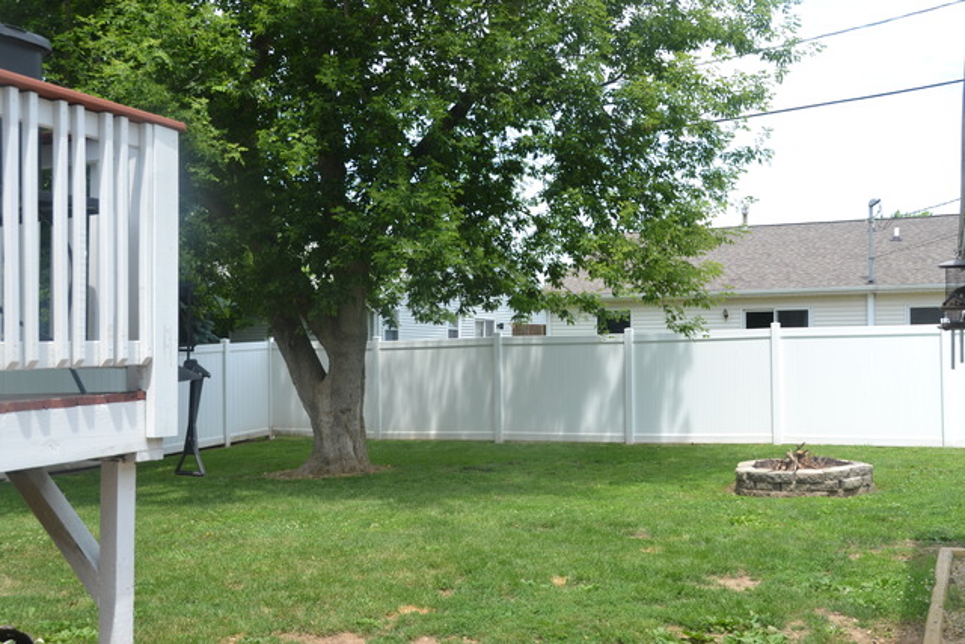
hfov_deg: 49.5
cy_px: 322
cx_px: 482
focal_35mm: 39
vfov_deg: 34.2
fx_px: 1046
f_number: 6.3
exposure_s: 1/160
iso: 100
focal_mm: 26
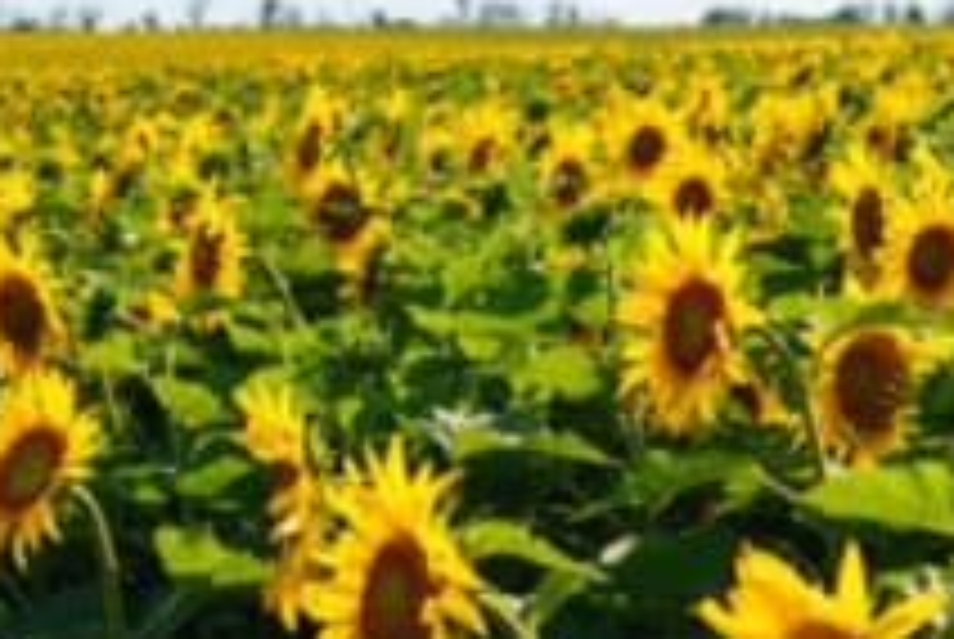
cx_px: 14
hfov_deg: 17.4
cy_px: 308
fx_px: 3052
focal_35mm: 115
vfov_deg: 12.0
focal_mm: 35
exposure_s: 1/2000
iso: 100
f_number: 3.2
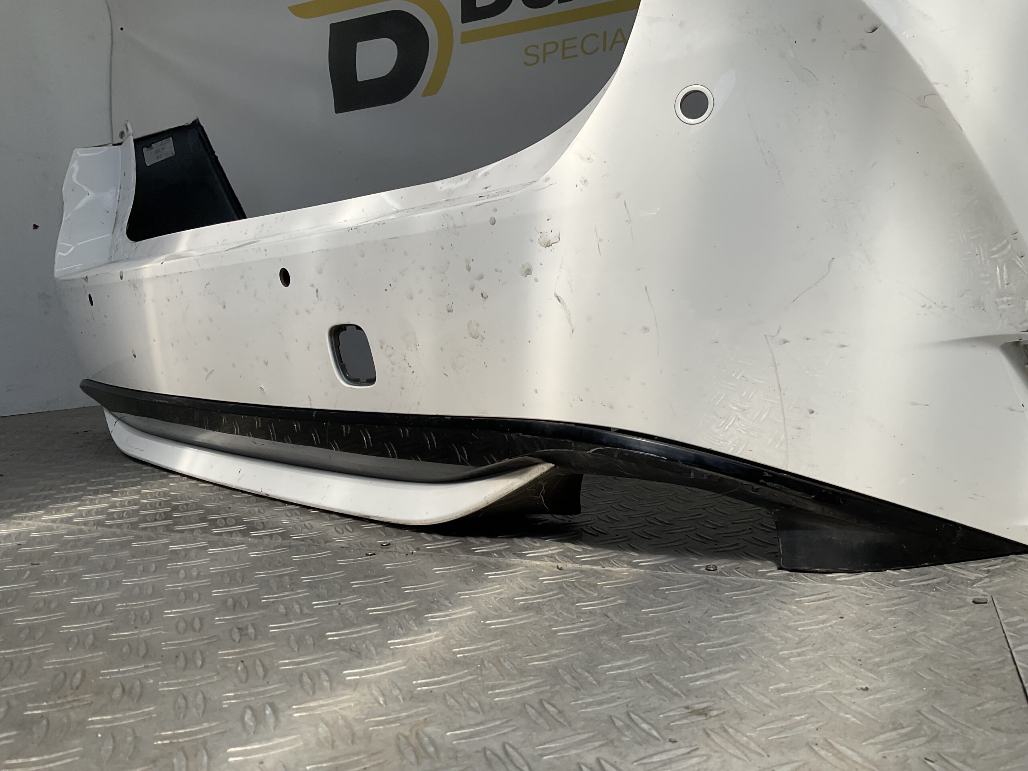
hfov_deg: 61.7
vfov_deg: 48.2
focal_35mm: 29
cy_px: 386
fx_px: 861
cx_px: 514
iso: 16
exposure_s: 1/1577
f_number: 1.8
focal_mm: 3
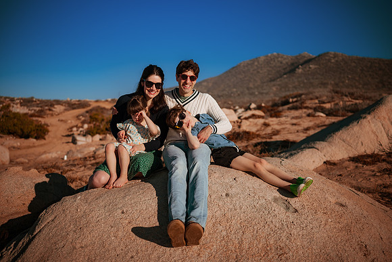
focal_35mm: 35
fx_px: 381
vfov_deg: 37.9
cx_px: 196
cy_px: 131
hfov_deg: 54.4
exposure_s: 1/8000
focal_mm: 35
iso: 50
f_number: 2
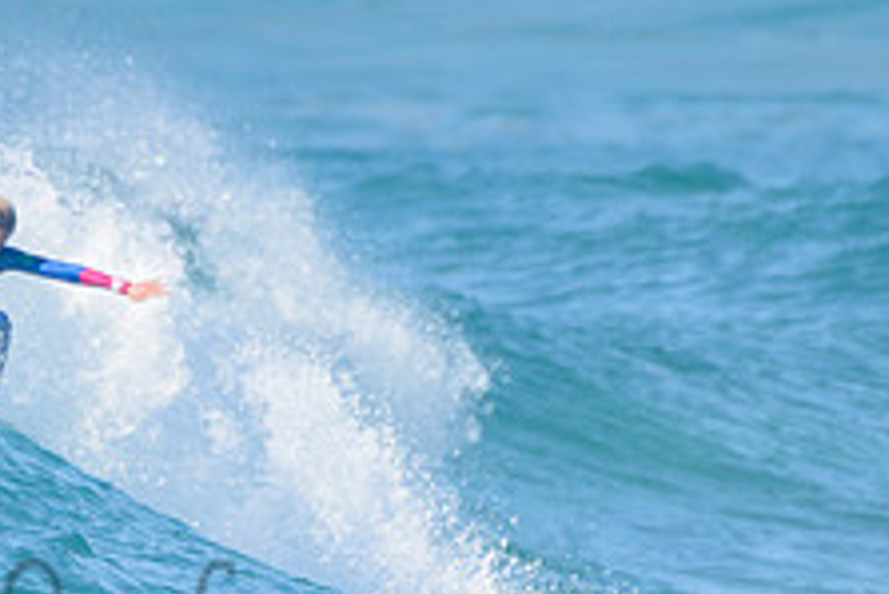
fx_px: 39338
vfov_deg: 0.9
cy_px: 414
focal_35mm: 1592
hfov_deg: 1.3
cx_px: -85
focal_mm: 500
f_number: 5.6
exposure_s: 1/2000
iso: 280
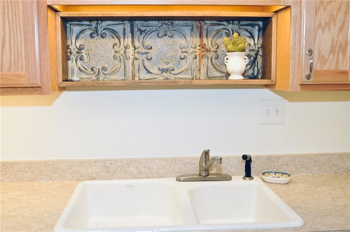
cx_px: 175
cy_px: 116
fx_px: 349
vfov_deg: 36.7
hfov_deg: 53.2
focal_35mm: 36
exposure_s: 1/80
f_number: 4.5
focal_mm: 24
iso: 400
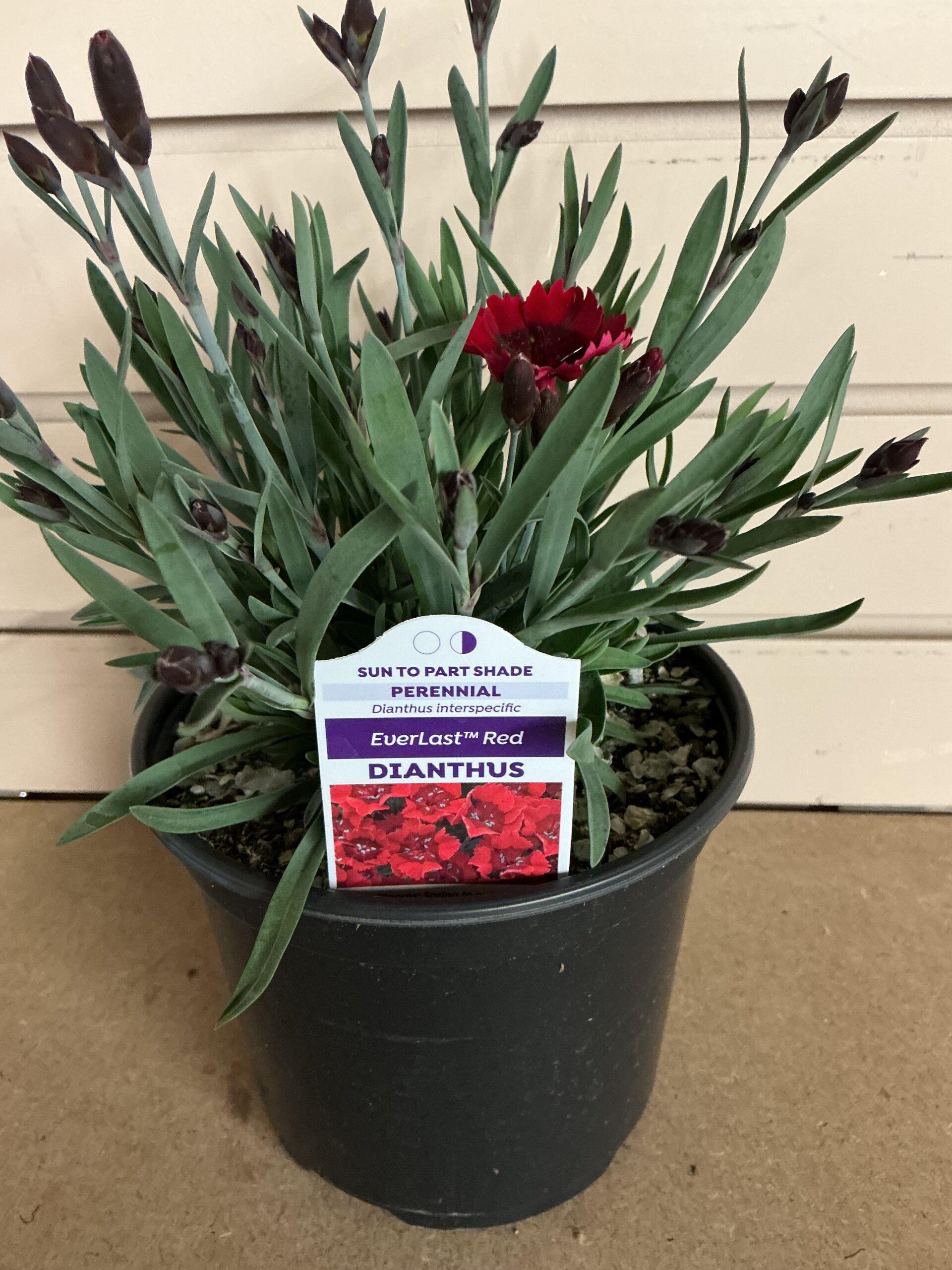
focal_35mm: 29
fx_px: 1063
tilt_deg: -29.4
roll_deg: +2.4
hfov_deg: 48.2
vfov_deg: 61.7
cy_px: 635
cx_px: 476
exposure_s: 1/40
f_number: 1.8
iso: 250
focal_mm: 3
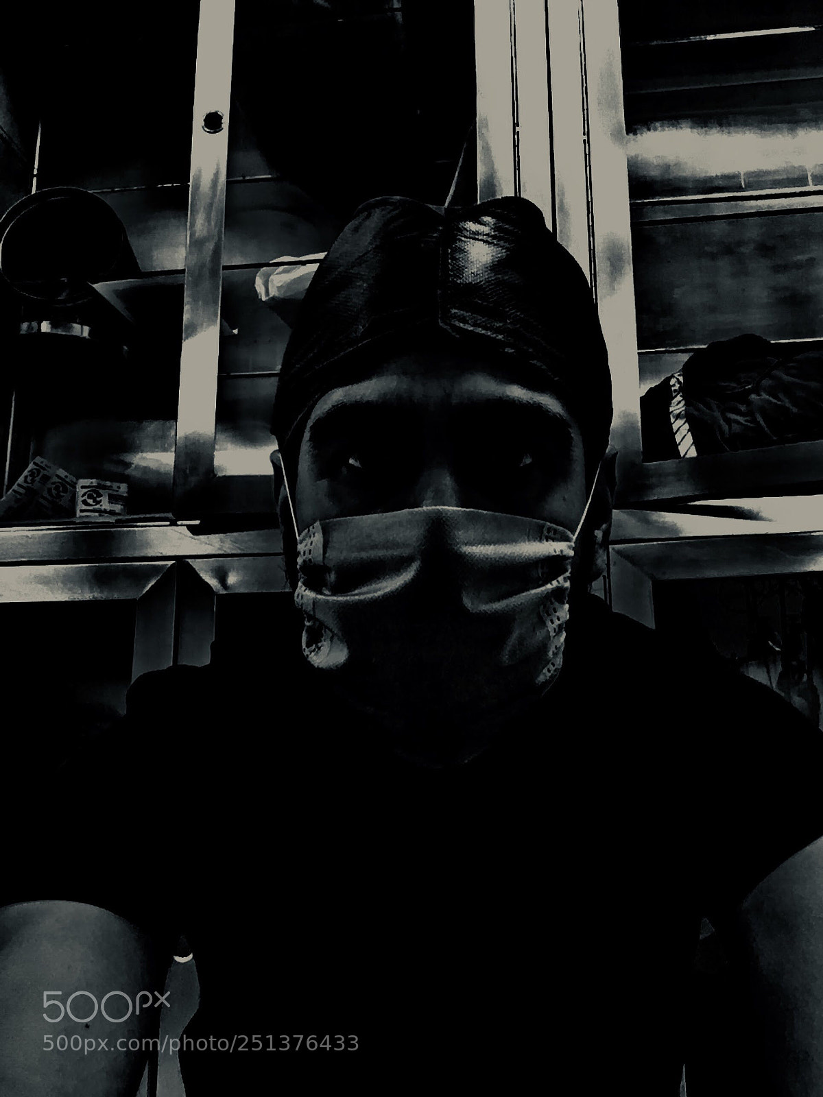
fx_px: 983
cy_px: 548
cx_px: 412
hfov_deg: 45.4
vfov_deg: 58.4
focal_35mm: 31
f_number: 2.2
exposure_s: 1/30
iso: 320
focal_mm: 2.65
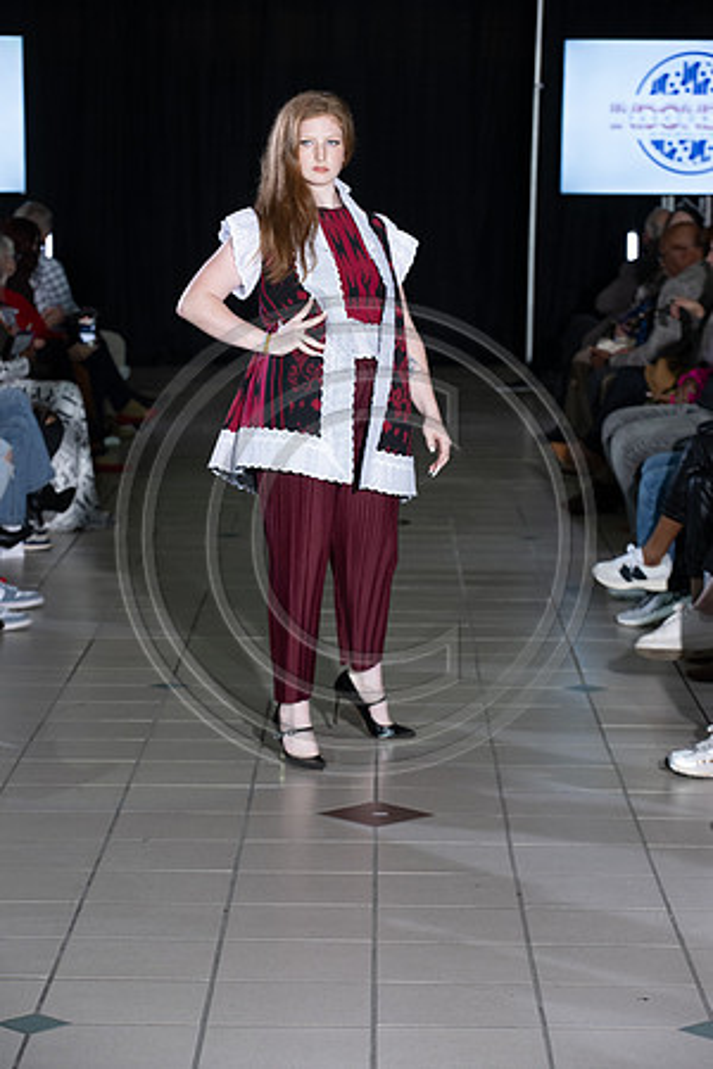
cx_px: 356
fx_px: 3119
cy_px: 534
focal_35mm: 105
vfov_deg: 19.5
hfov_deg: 13.0
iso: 1250
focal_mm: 105
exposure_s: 1/160
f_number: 5.6
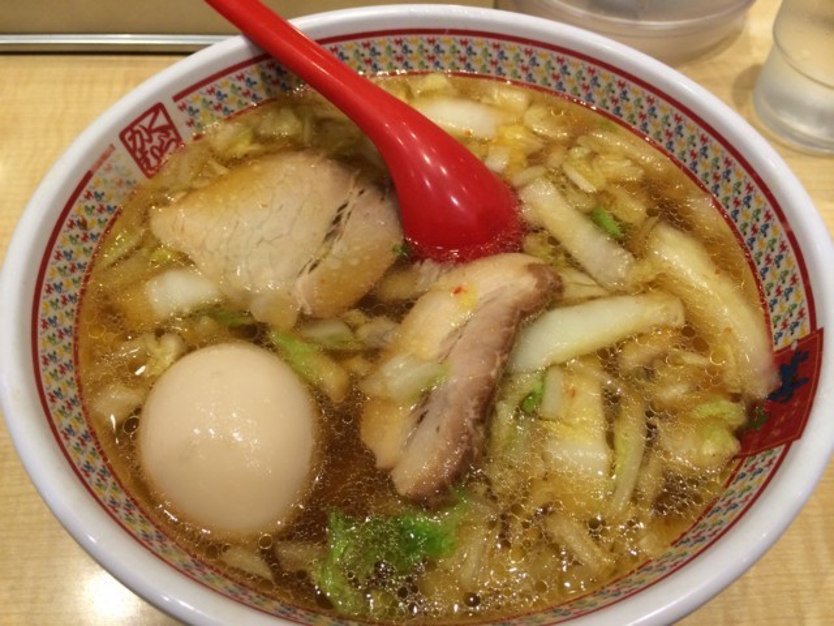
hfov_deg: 60.0
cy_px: 313
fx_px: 723
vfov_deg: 46.8
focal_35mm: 30
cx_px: 417
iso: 64
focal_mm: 4.12
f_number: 2.2
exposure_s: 1/30
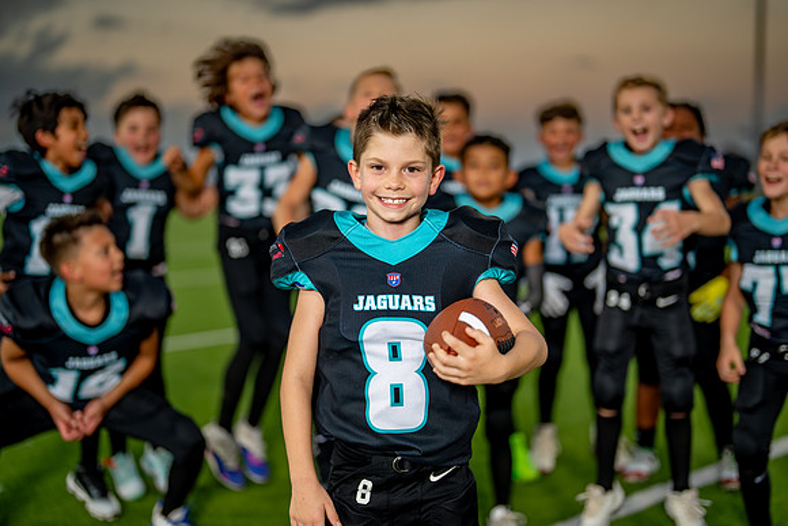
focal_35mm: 52
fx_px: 1132
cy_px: 263
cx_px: 402
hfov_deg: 38.4
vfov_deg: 26.1
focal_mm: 50
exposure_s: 1/400
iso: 100
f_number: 1.2
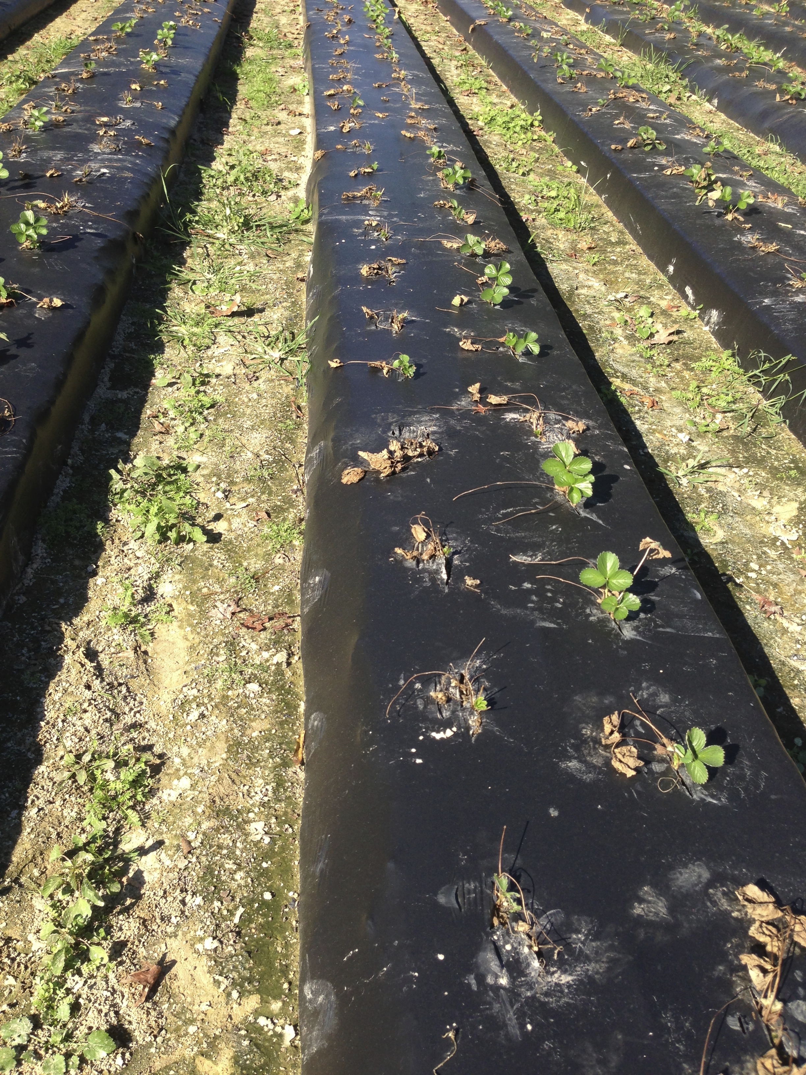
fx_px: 1024
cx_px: 403
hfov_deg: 42.9
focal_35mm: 33
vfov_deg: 55.4
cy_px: 538
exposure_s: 1/623
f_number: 2.4
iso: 50
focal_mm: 4.13
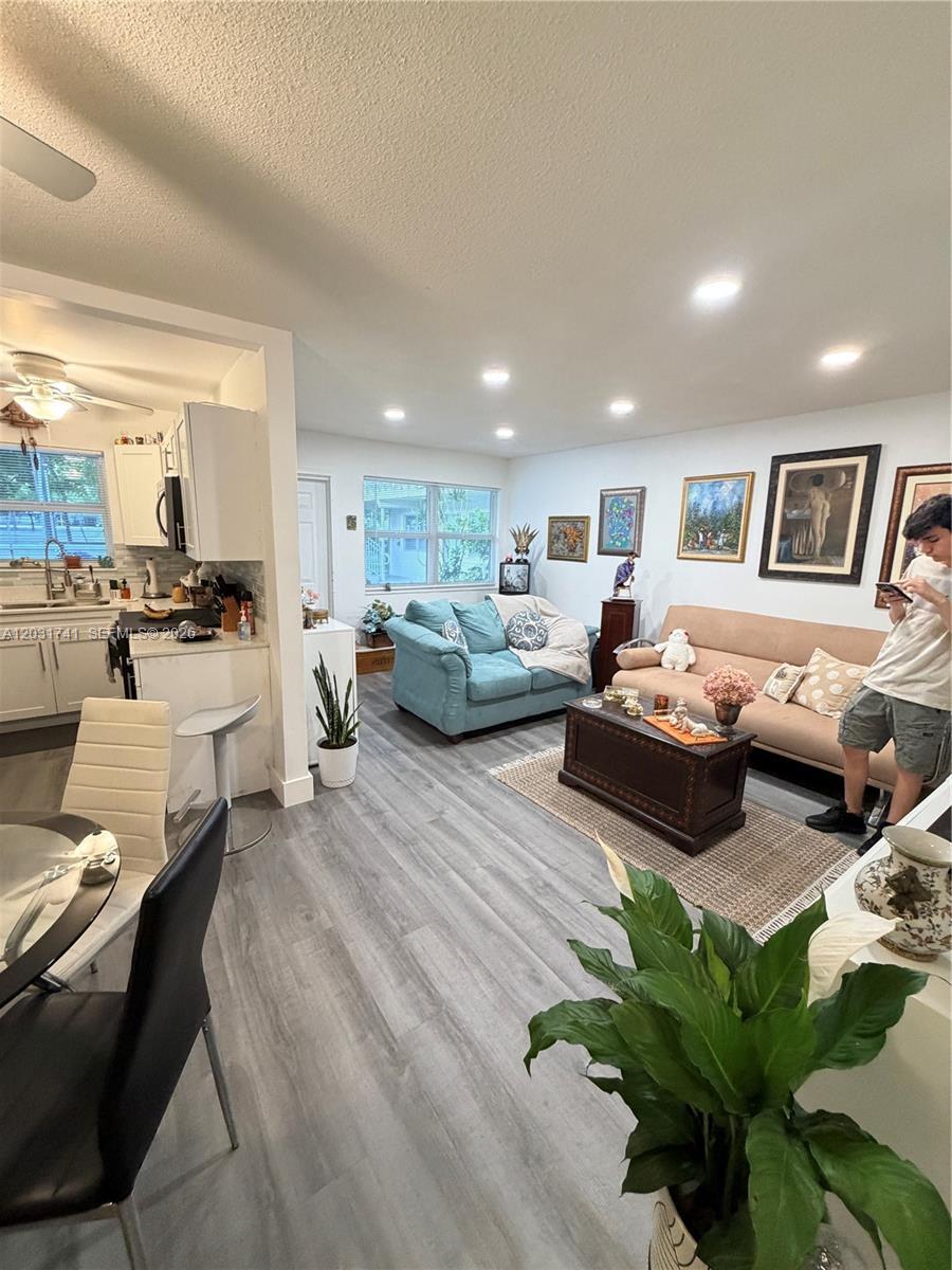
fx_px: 513
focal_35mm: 14
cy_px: 635
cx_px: 476
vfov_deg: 102.1
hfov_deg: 85.7
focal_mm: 2.22
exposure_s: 1/60
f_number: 2.2
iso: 320
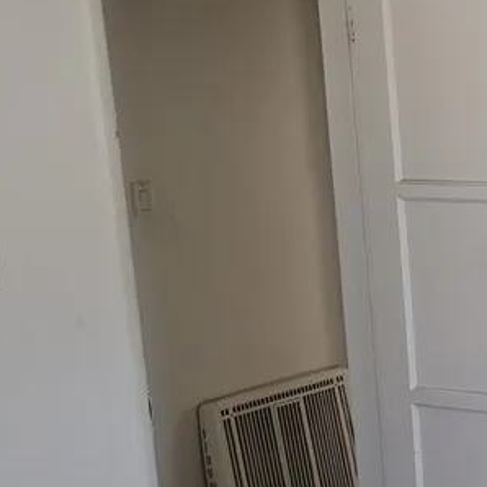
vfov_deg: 23.6
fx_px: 1162
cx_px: 780
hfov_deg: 19.7
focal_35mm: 73
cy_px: 319
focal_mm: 6.7
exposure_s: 1/60
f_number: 1.8
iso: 50
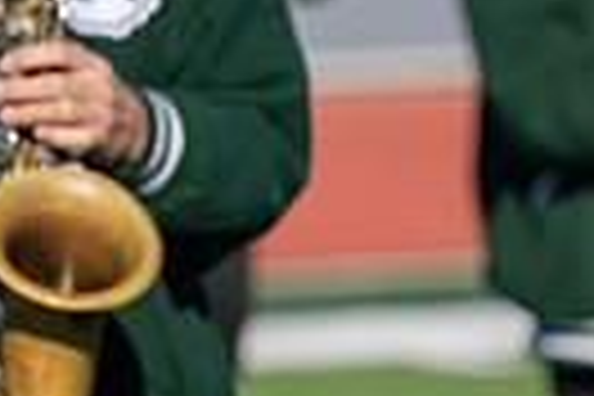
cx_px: 1058
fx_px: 14469
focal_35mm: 877
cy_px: -101
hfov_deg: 2.3
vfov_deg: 1.6
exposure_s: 1/2000
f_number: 5
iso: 250
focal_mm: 200
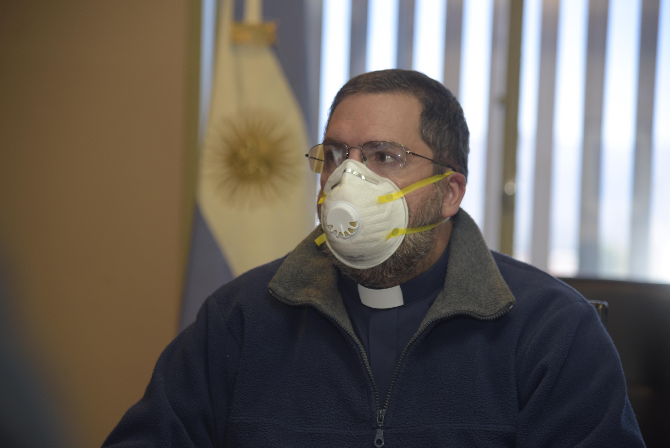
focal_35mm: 120
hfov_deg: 17.1
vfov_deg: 11.4
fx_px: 2234
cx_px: 335
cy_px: 224
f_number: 4
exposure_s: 1/60
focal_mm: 120
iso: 800
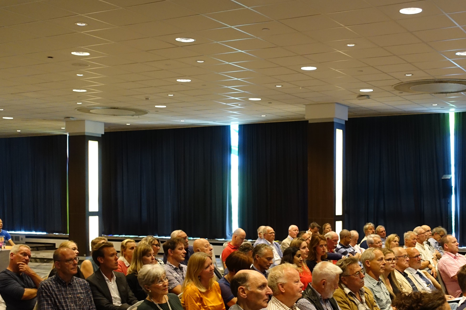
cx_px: 290
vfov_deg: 26.2
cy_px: 223
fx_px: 660
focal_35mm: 51
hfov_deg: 38.6
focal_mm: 12.2
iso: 1000
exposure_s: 1/30
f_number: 2.8
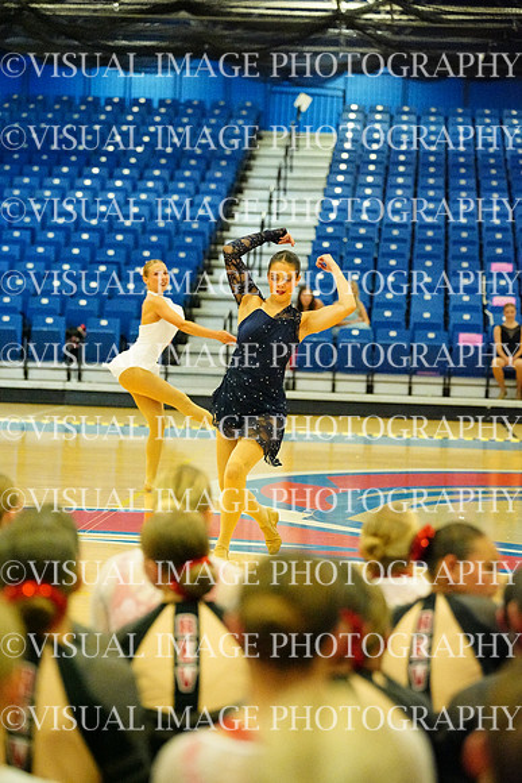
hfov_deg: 14.3
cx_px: 261
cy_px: 392
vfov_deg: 21.2
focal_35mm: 96
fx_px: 2087
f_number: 2.8
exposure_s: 1/1600
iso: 25600
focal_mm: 96
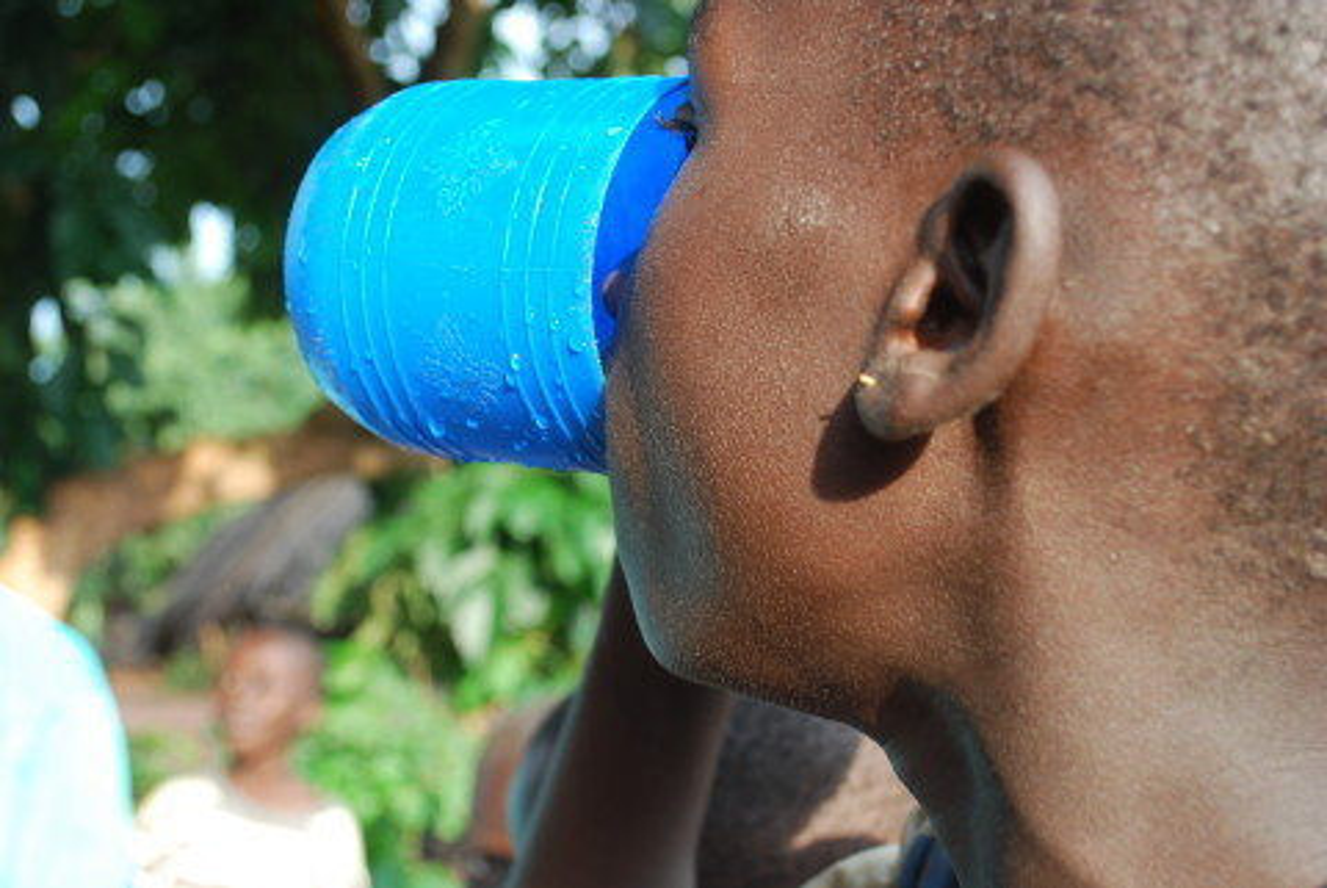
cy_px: 444
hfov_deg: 41.1
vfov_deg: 28.1
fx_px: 1771
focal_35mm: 48
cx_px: 664
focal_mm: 32
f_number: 5
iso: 200
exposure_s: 1/100
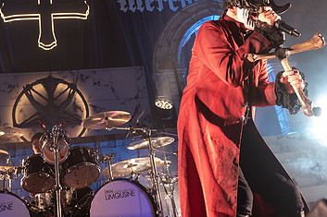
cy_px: 70
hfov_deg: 44.3
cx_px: 133
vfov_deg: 30.2
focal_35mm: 44
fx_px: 399
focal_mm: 24
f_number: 3.2
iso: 2000
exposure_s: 1/320
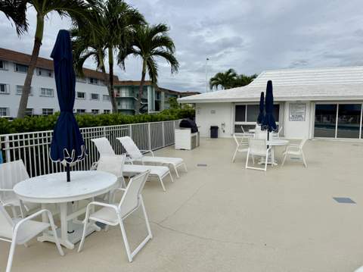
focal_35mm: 24
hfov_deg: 71.7
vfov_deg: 56.7
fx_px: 251
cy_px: 136
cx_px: 182
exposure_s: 1/6711
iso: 80
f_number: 1.78
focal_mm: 6.76
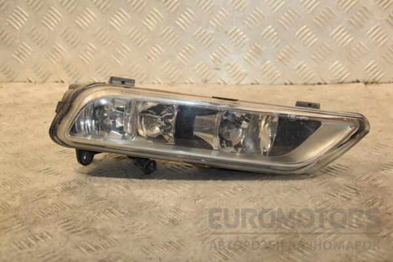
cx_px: 196
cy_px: 131
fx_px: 573
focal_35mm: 52
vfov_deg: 25.8
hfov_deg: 37.9
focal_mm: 35
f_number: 5.6
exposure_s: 1/200
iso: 800
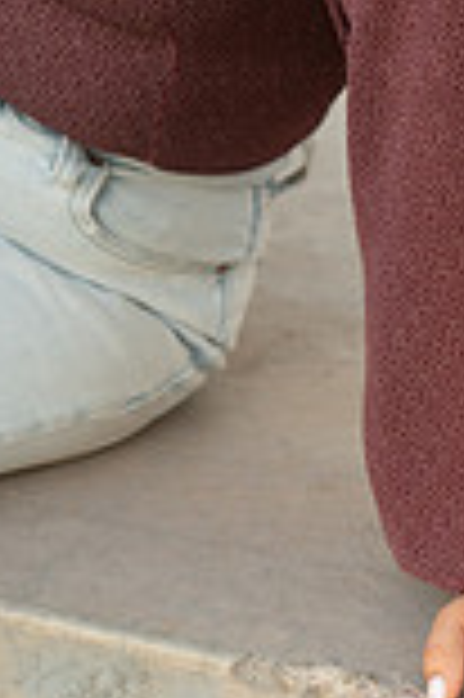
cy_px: -72
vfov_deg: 12.4
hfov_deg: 8.4
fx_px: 3158
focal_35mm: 163
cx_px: 79
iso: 640
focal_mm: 56
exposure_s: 1/250
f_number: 4.5
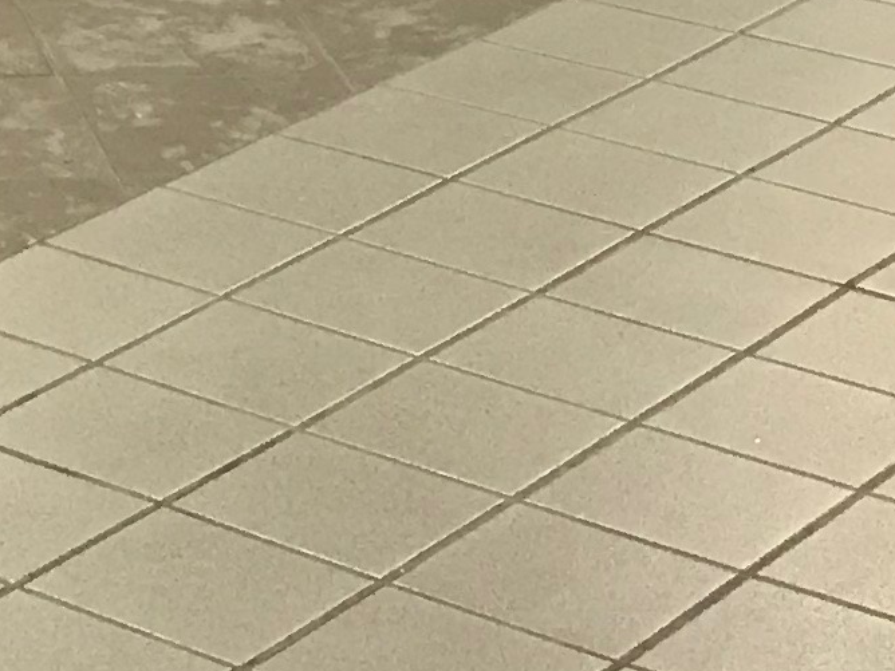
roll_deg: -0.3
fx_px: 4370
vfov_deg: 8.3
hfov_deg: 11.3
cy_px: -671
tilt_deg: -8.5
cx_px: -394
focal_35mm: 169
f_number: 1.8
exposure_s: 1/30
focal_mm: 3.99
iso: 32
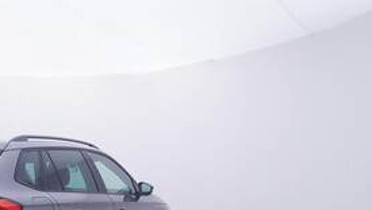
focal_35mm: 47
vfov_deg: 24.5
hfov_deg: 40.7
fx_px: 464
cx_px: 44
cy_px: 203
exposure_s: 1/80
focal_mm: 15
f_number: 5
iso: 200
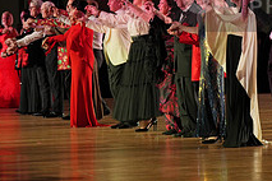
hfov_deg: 10.6
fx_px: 1443
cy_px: -2
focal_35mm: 191
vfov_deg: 7.2
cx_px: 310
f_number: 2.8
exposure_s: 1/400
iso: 640
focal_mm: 70
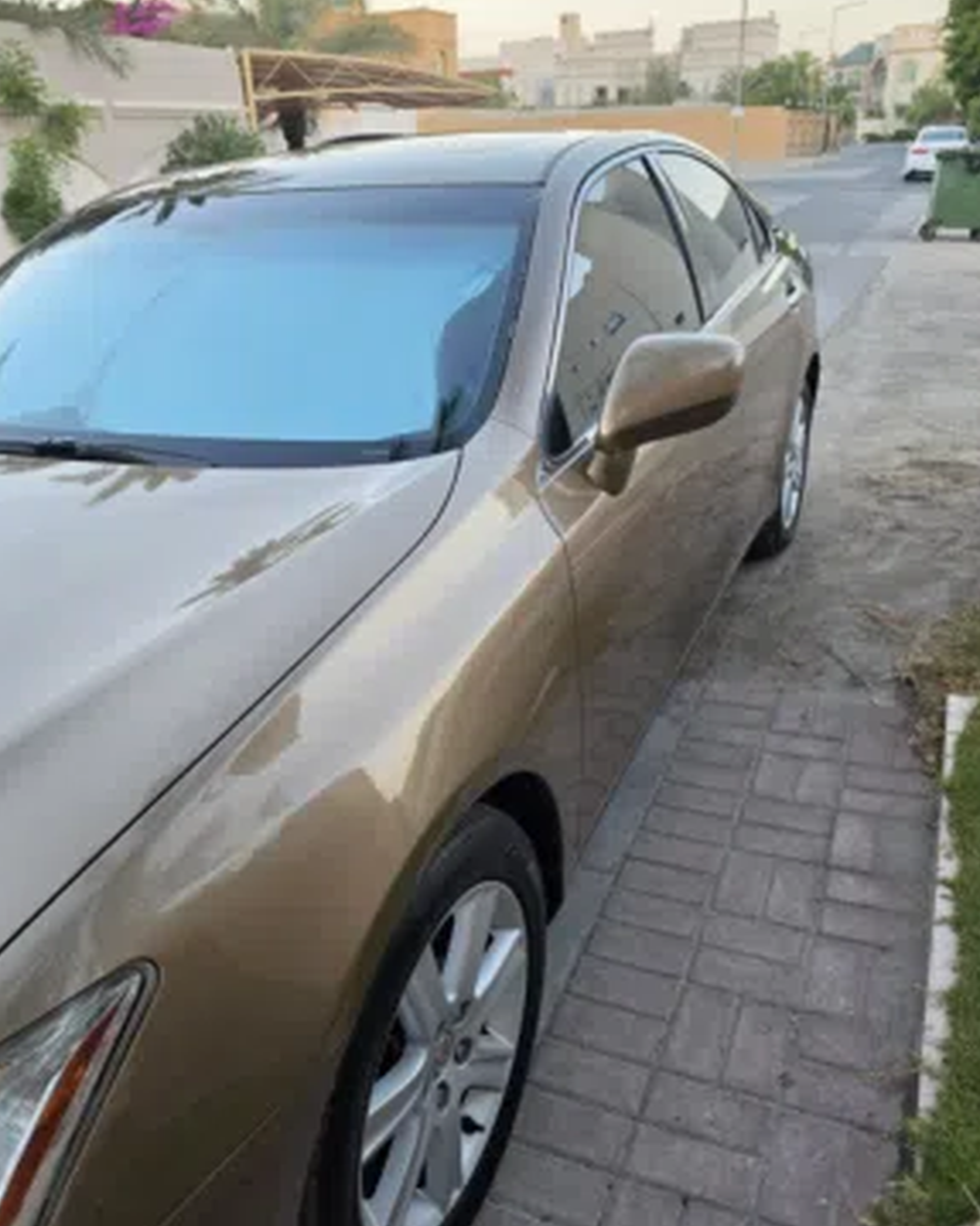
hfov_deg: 56.8
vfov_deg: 68.0
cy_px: 652
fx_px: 907
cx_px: 492
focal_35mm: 25
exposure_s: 1/180
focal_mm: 6.5
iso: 64
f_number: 1.4
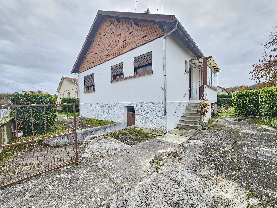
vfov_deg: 89.9
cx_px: 138
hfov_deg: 106.2
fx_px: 104
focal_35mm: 13
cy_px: 104
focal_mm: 2.2
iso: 64
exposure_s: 1/50.3
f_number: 2.2
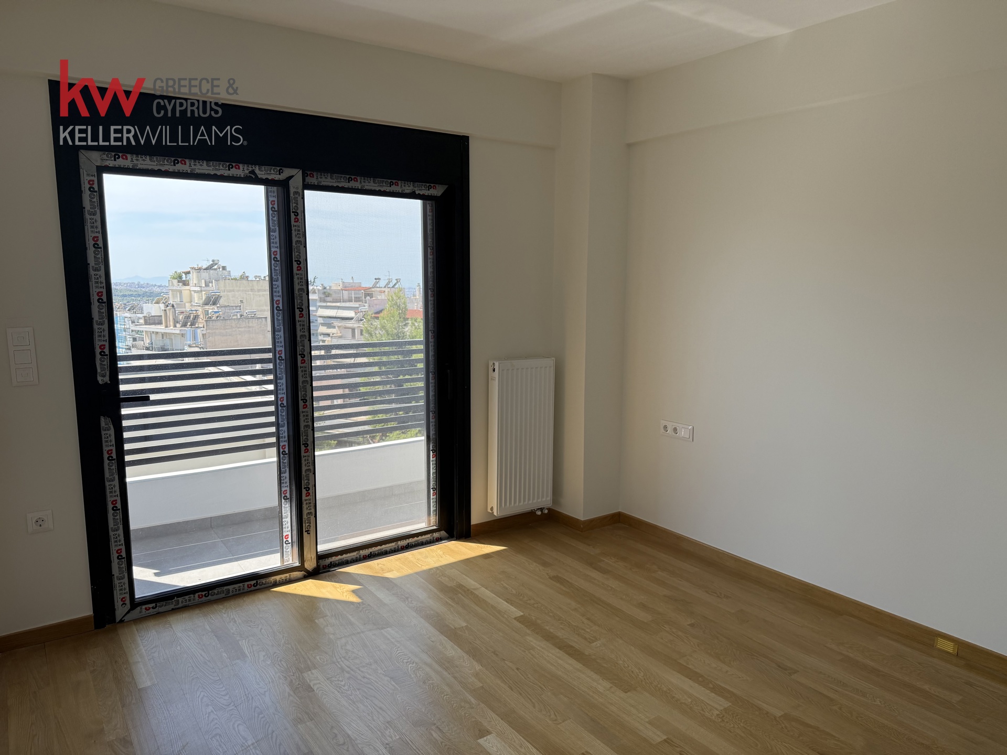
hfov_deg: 71.6
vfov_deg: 56.8
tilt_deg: -8.3
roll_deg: -0.1
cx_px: 504
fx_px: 698
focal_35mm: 24
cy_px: 378
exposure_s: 1/780
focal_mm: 6.76
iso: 100
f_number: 1.78
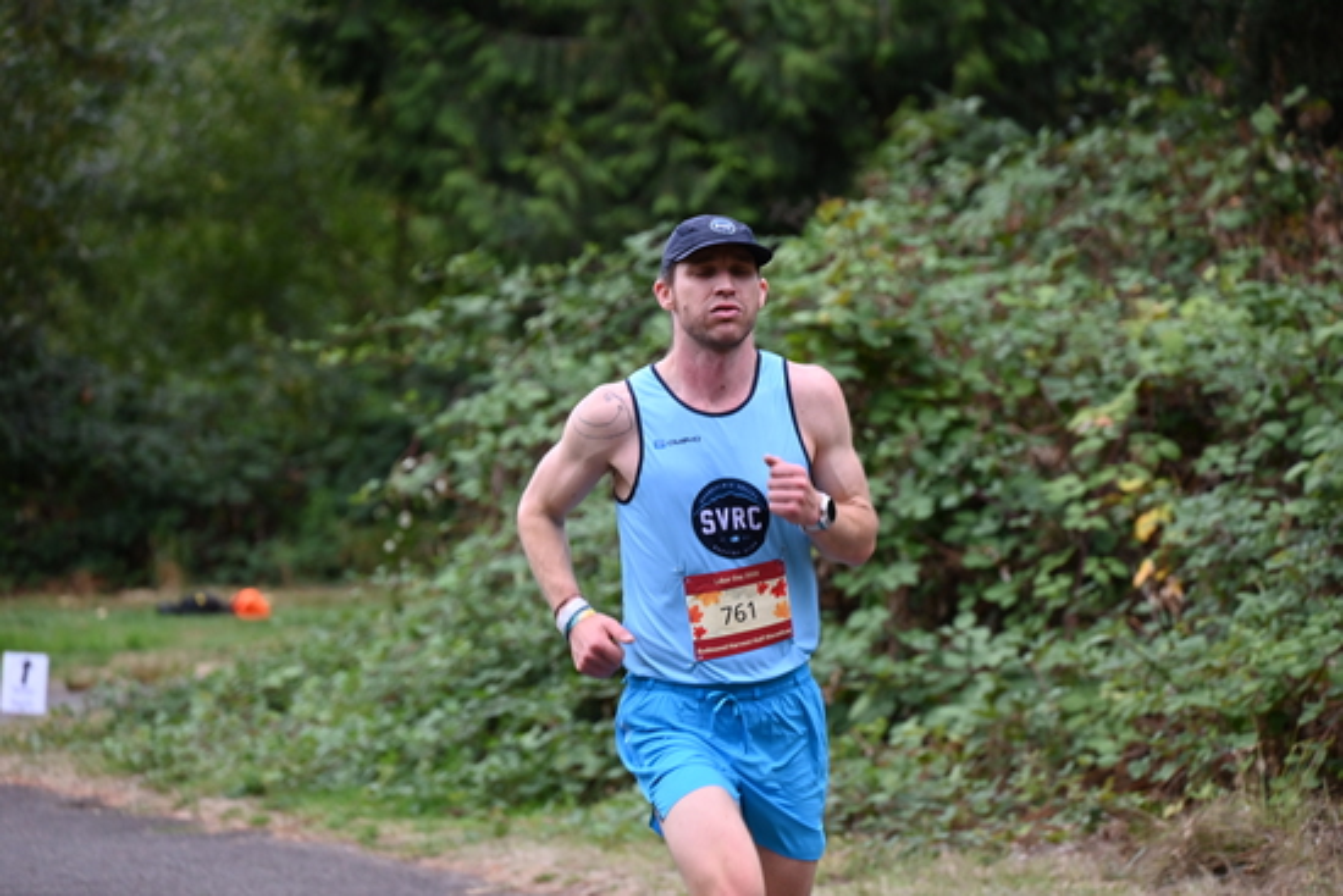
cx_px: 672
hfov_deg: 10.3
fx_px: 7463
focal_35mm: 200
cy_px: 448
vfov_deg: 6.9
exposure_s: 1/250
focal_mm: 200
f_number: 6.3
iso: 1100
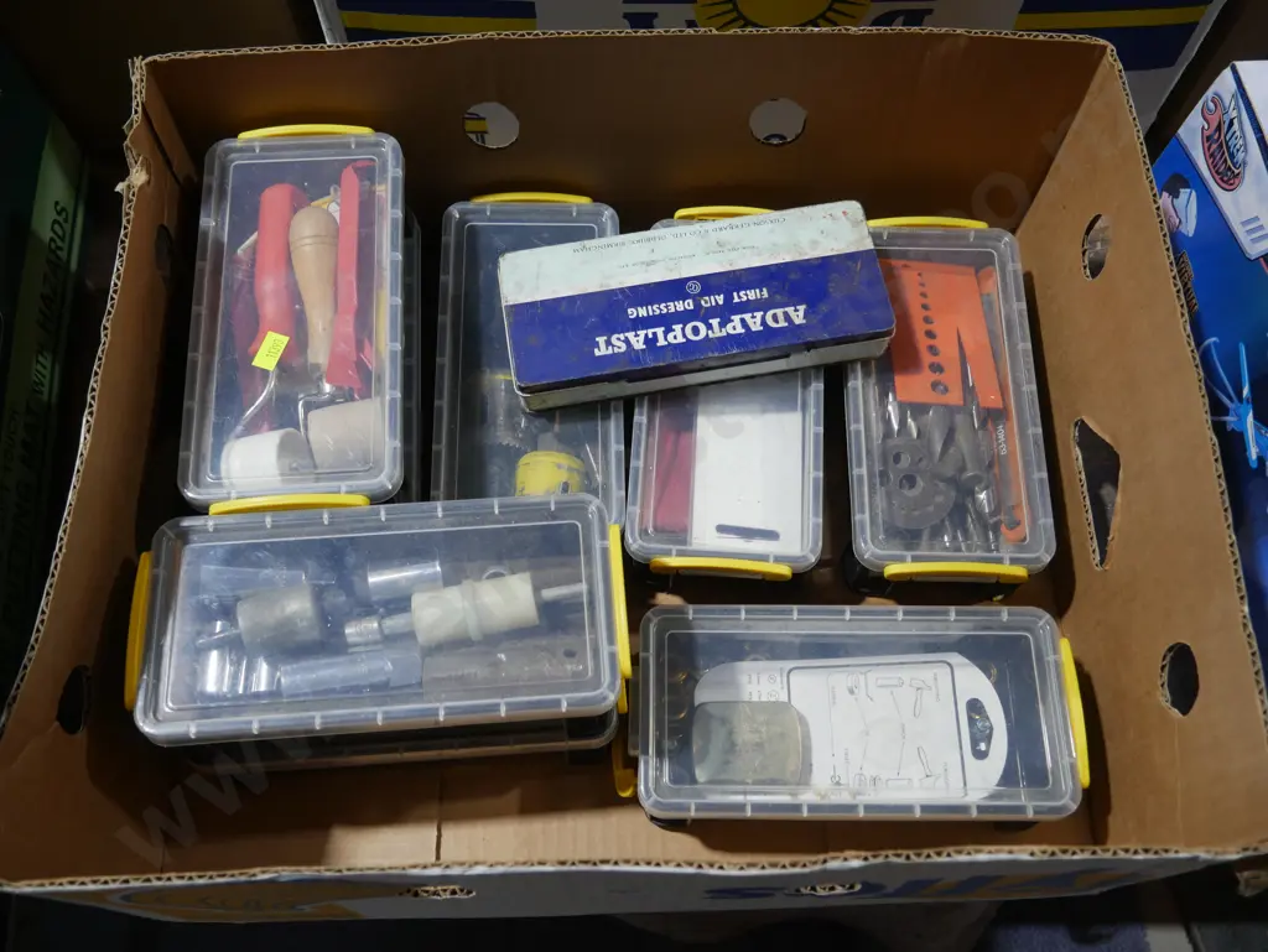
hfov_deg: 59.9
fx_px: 1099
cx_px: 634
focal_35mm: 30
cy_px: 476
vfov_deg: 46.8
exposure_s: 1/60
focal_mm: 15
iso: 320
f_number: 3.6
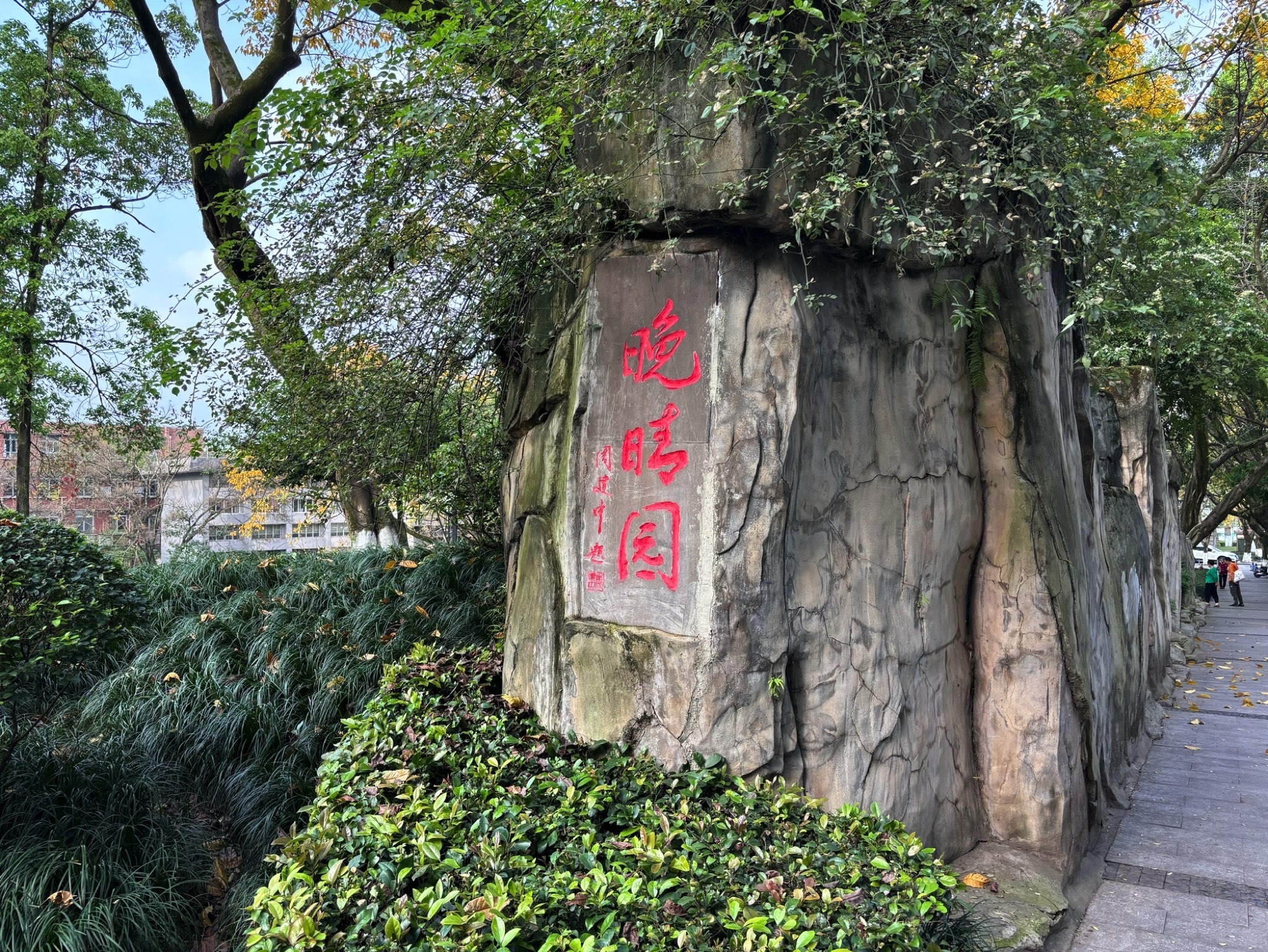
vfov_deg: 53.1
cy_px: 476
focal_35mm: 26
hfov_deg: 67.3
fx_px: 953
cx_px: 634
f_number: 1.6
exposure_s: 1/277
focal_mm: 5.96
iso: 50
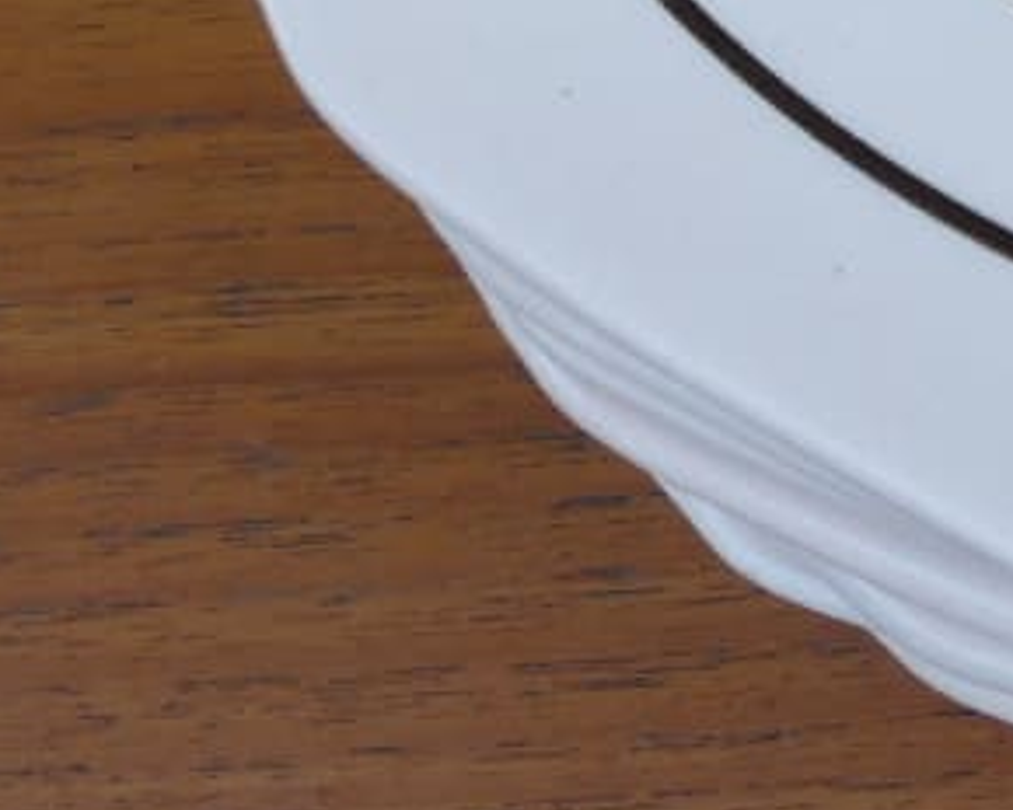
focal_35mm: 152
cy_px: -915
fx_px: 4557
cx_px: 2068
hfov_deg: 11.4
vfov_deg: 9.4
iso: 200
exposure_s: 1/80
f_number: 3.8
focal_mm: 10.6
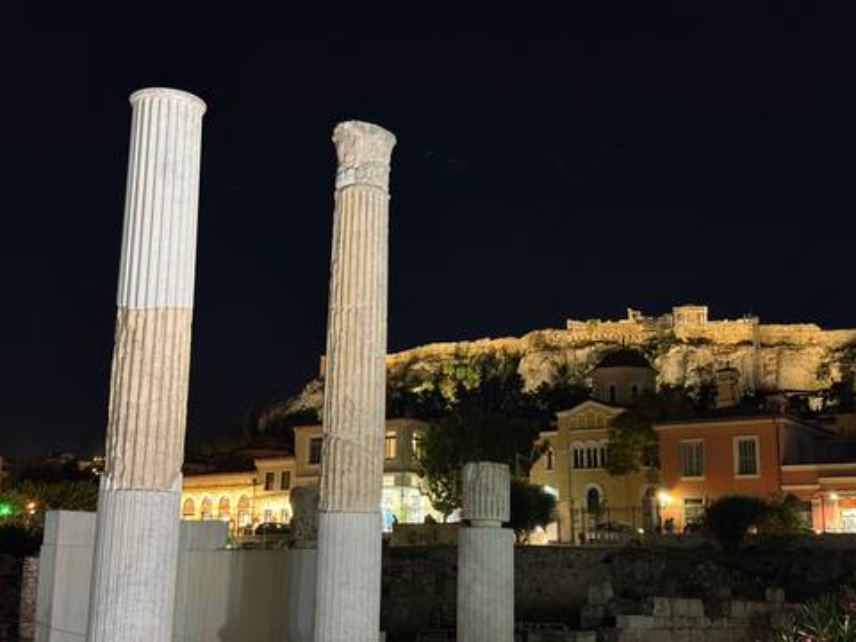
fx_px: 1187
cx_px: 428
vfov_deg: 30.3
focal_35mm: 48
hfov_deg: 39.7
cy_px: 321
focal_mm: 6.76
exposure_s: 1/25
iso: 500
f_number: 1.78
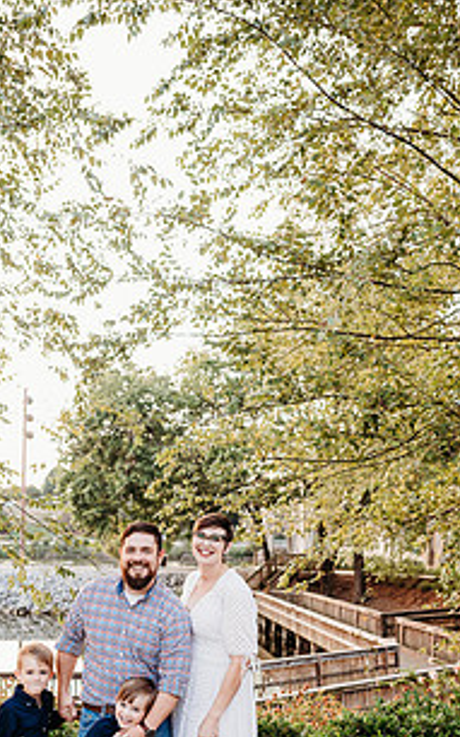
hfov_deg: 35.2
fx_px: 723
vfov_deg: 52.4
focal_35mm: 36
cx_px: 185
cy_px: 520
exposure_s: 1/200
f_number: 3.2
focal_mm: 24
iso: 320
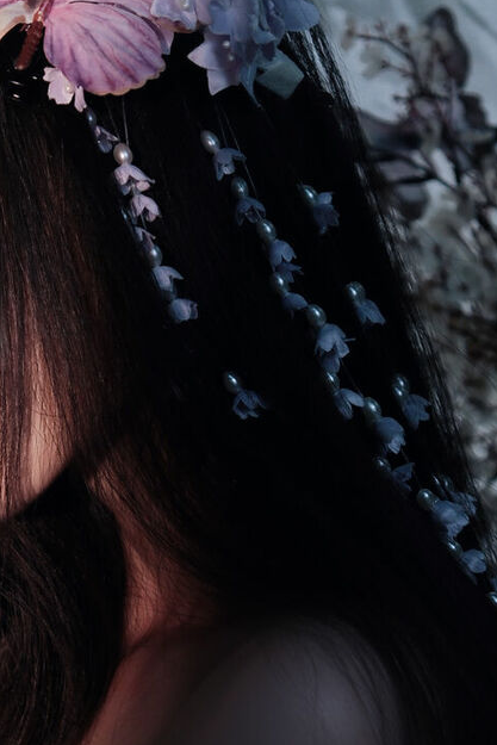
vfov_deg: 9.8
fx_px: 4325
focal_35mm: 209
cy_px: 486
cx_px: 5
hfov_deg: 6.6
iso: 800
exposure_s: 1/125
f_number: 4
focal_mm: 55
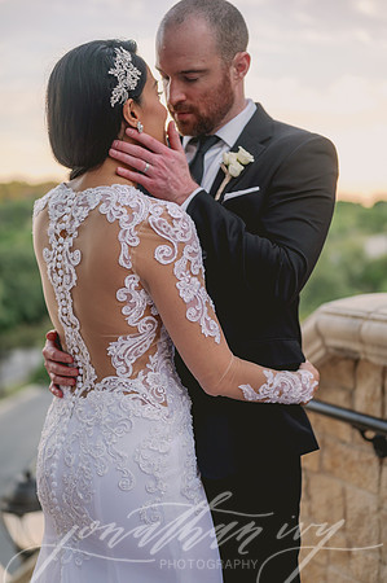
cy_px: 292
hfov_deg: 26.9
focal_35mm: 50
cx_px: 194
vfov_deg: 39.6
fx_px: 808
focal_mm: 50
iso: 160
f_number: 2
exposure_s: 1/640
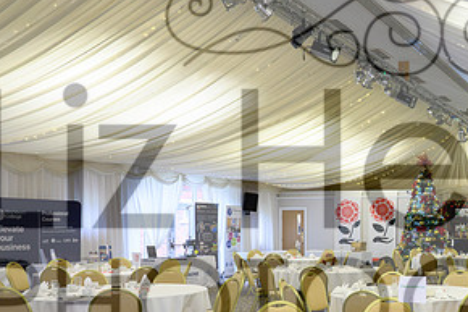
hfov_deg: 37.8
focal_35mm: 48
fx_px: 624
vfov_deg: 27.7
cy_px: 225
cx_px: 439
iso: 5000
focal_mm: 24
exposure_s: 1/160
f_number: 4
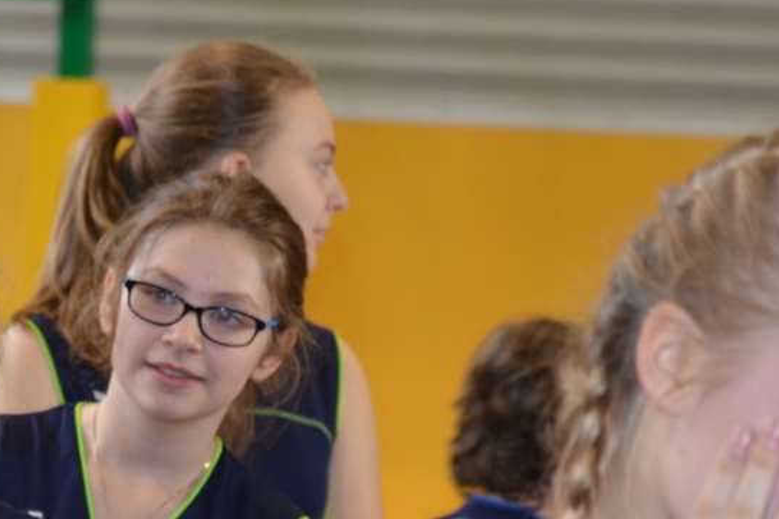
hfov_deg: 6.9
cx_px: 210
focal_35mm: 297
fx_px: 6423
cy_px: 362
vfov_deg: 4.6
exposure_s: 1/60
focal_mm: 105
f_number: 5.6
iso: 1600
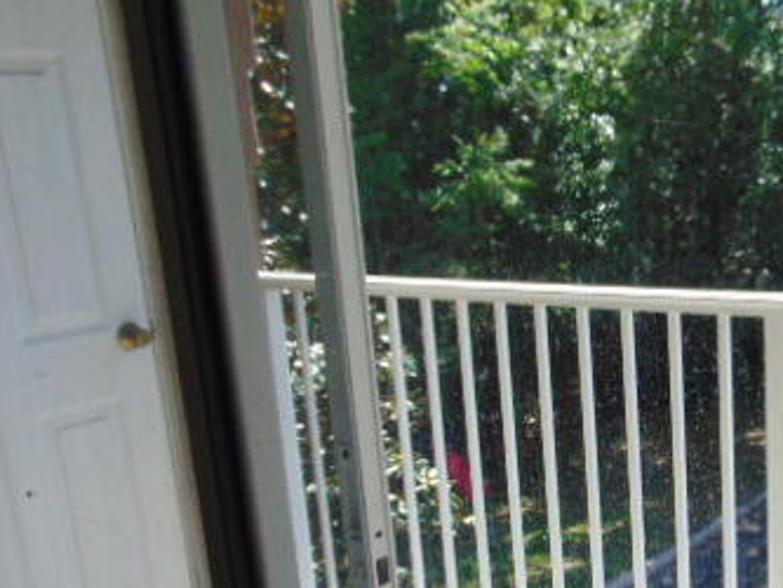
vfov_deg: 29.7
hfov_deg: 38.7
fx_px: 1086
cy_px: 449
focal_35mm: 48
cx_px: 578
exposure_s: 1/400
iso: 80
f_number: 3
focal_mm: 4.5
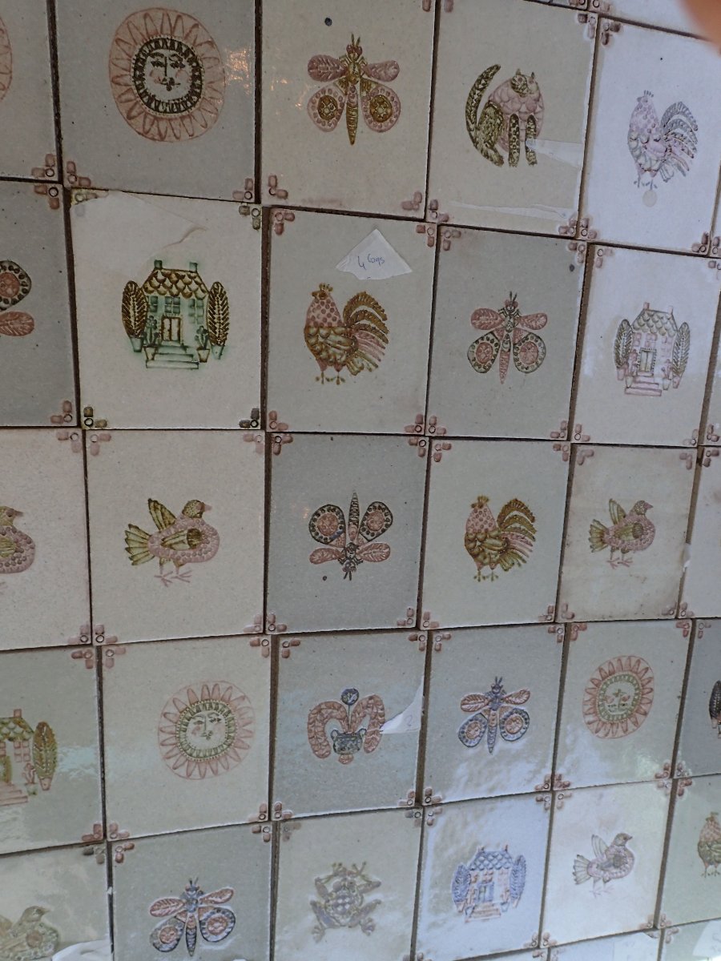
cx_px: 360
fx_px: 694
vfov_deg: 69.4
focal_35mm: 25
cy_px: 480
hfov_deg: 54.9
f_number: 2.8
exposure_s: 1/160
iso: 100
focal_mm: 4.5
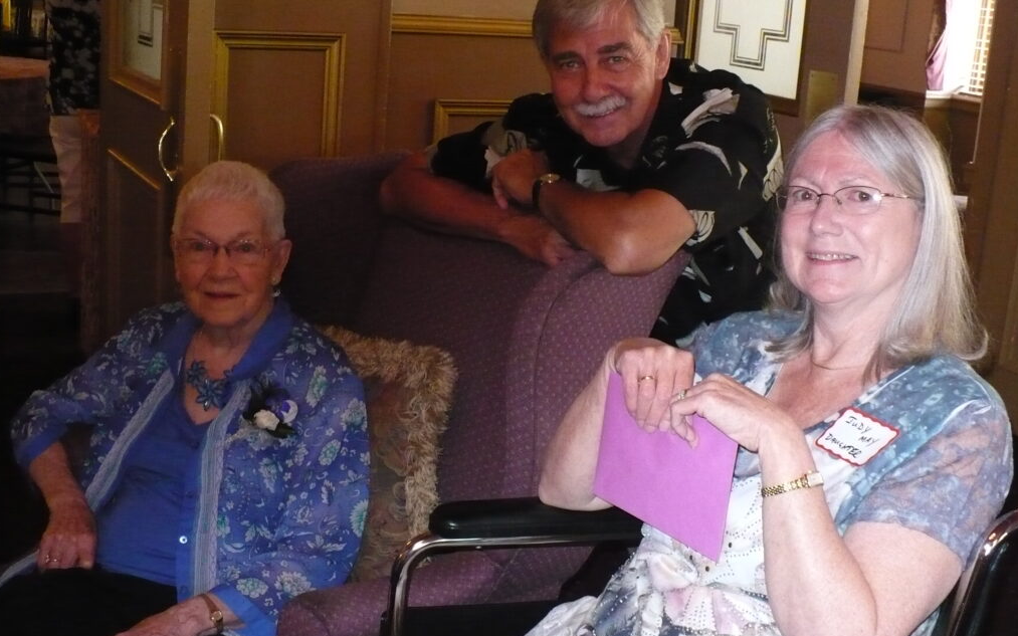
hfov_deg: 44.4
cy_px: 257
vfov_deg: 28.5
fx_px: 1248
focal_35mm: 45
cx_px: 507
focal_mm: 7
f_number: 2.9
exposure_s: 1/30
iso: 640
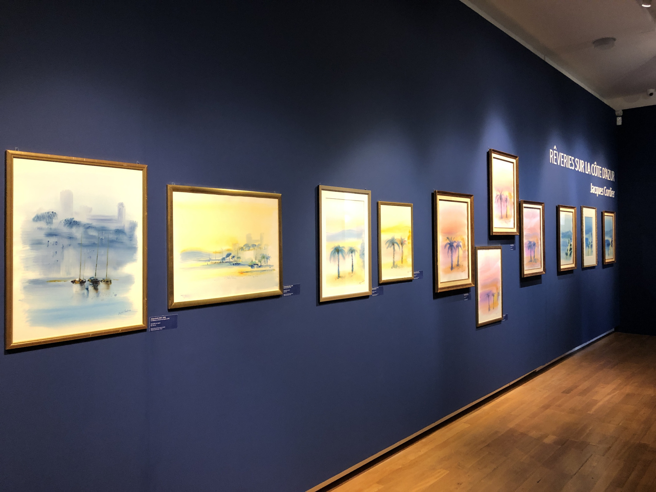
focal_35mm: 28
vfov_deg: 49.7
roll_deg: -0.1
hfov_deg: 63.4
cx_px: 328
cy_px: 246
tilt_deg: +0.2
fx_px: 531
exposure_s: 1/14
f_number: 1.8
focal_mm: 3.99
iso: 100
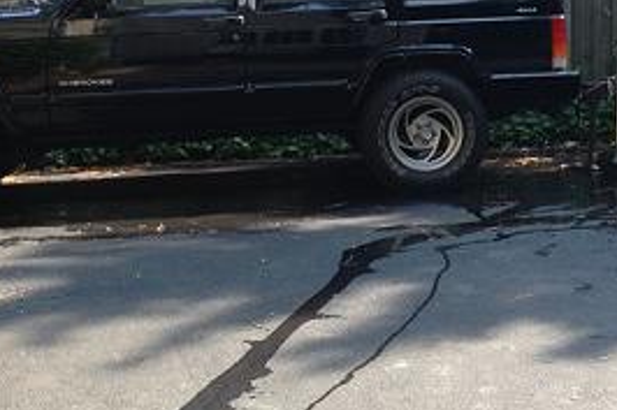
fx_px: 1610
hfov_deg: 20.9
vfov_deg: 14.4
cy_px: 22
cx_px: 624
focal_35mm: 94
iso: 50
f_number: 2.4
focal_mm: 4.28
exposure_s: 1/211
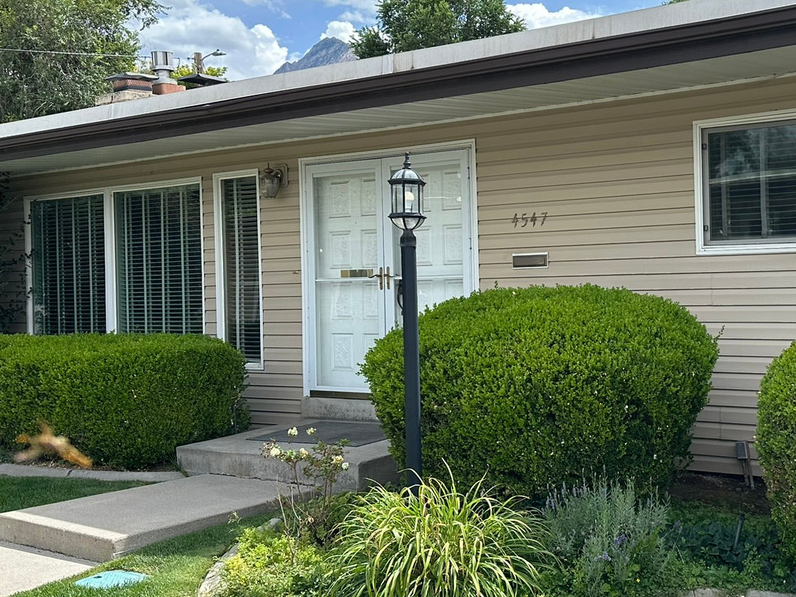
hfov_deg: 41.4
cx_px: 621
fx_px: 1012
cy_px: 279
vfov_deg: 32.9
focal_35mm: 44
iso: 80
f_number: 1.78
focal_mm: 6.86
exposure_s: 1/3597
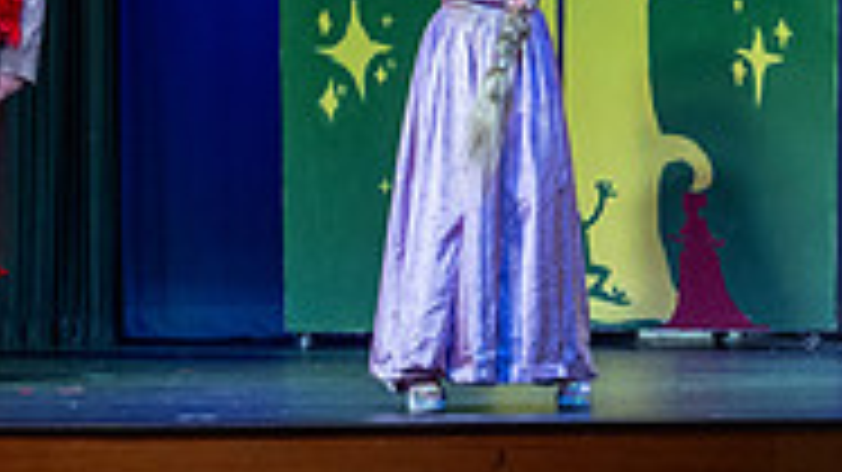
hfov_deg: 7.3
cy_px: 287
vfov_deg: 4.2
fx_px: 6472
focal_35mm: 290
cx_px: 1353
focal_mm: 70
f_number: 2.8
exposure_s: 1/400
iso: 800
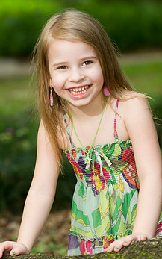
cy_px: 154
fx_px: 1165
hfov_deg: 8.0
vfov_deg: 12.7
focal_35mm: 165
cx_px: 80
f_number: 3.5
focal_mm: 125
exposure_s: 1/100
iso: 200
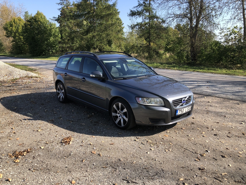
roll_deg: +1.3
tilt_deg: -12.1
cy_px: 92
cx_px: 123
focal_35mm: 28
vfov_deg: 49.7
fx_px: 199
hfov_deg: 63.4
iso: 20
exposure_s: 1/823
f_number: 1.8
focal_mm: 3.99
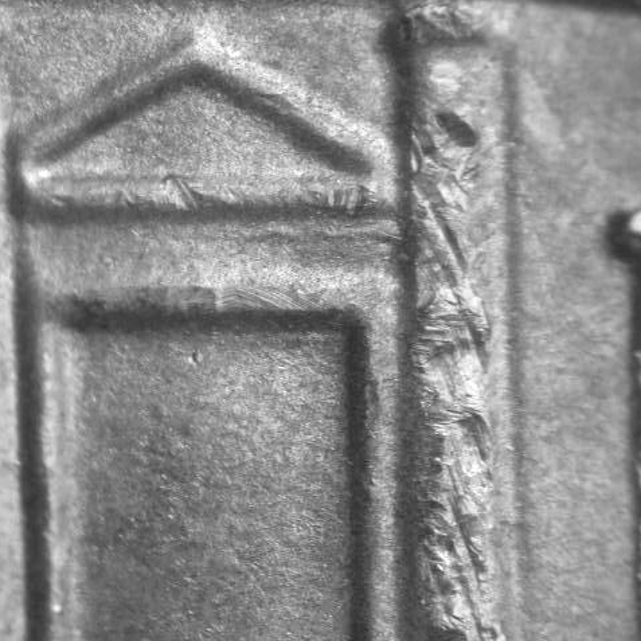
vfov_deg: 10.6
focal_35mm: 165
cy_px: 395
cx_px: 321
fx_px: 3457
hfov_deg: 10.6
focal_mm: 28.8
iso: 100
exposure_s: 1/12.2
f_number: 4.8
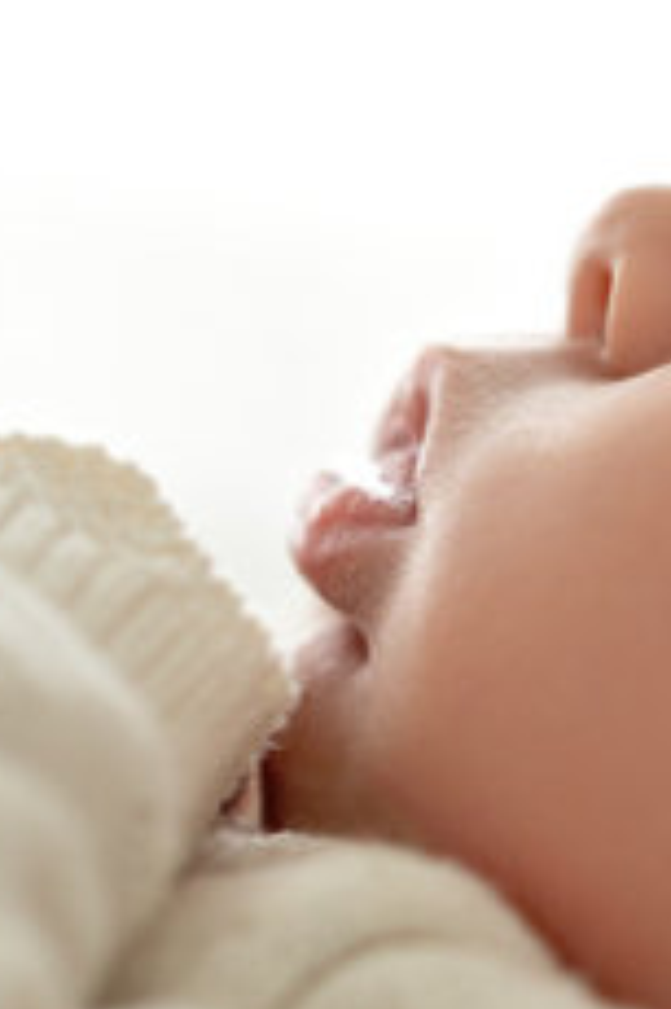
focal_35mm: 188
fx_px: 5264
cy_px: 261
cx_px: 673
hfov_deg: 7.3
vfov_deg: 10.9
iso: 250
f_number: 2.2
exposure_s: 1/250
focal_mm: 50
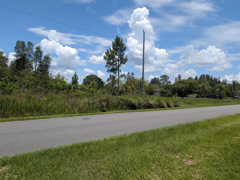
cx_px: 122
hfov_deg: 69.4
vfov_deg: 54.8
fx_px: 173
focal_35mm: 25
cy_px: 91
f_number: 1.68
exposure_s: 1/1471
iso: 21
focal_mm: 6.9
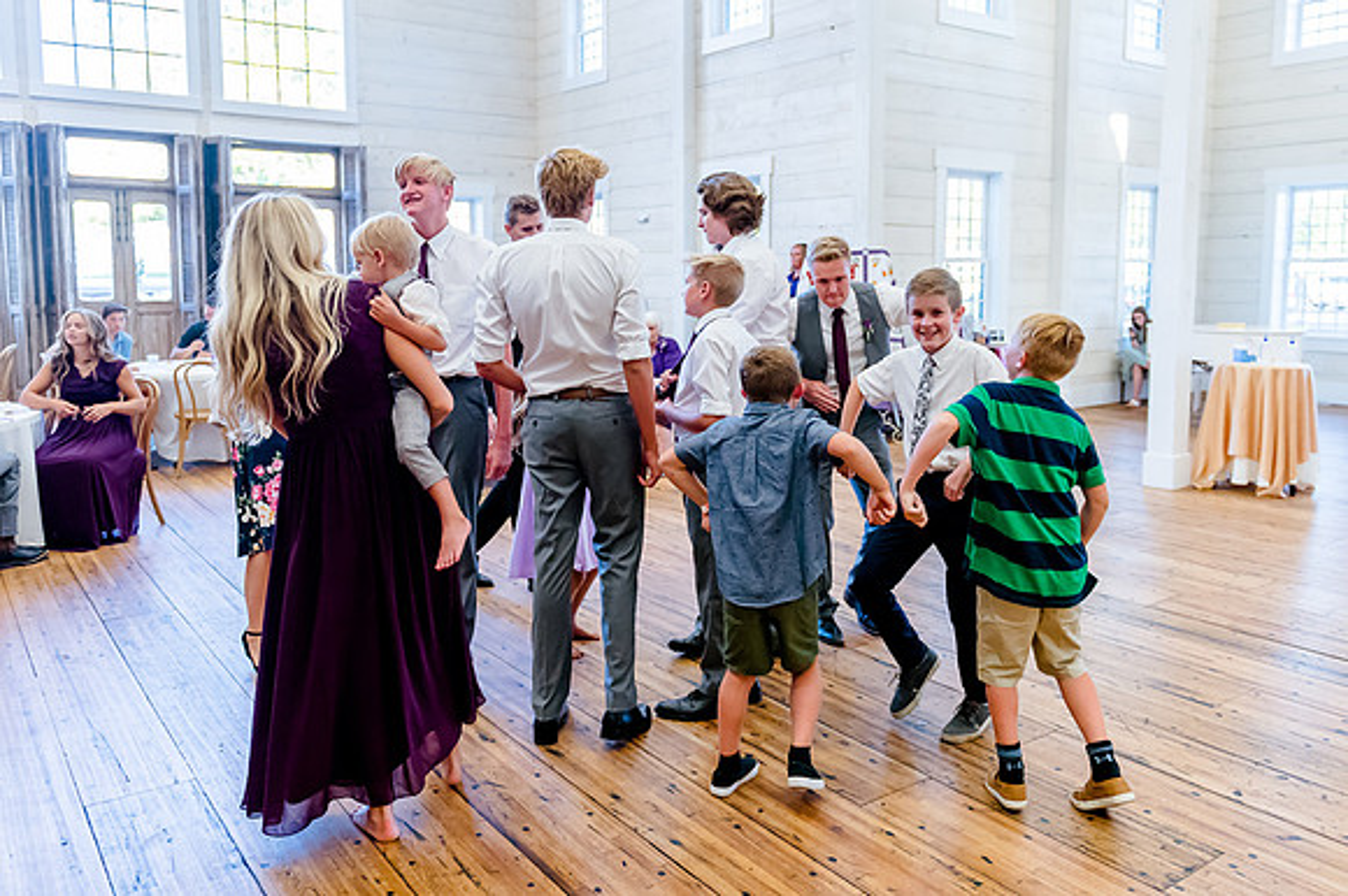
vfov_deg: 45.3
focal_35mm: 29
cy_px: 375
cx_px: 698
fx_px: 1069
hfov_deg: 64.4
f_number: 2.8
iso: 2500
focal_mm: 24
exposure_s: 1/640
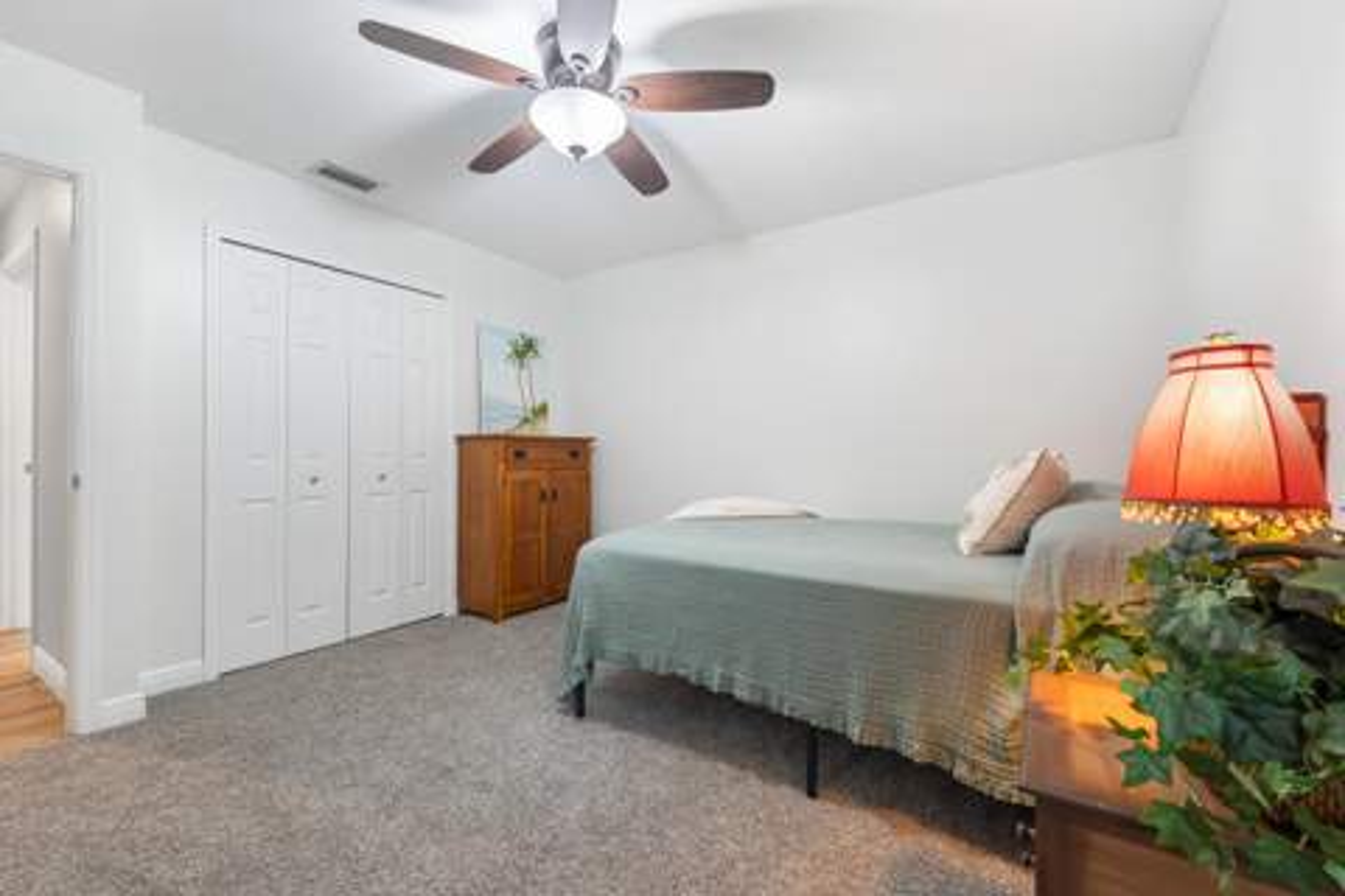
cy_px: 448
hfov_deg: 104.3
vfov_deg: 81.2
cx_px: 672
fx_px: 523
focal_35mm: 14
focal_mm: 14
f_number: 9
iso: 250
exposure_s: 1/1.67
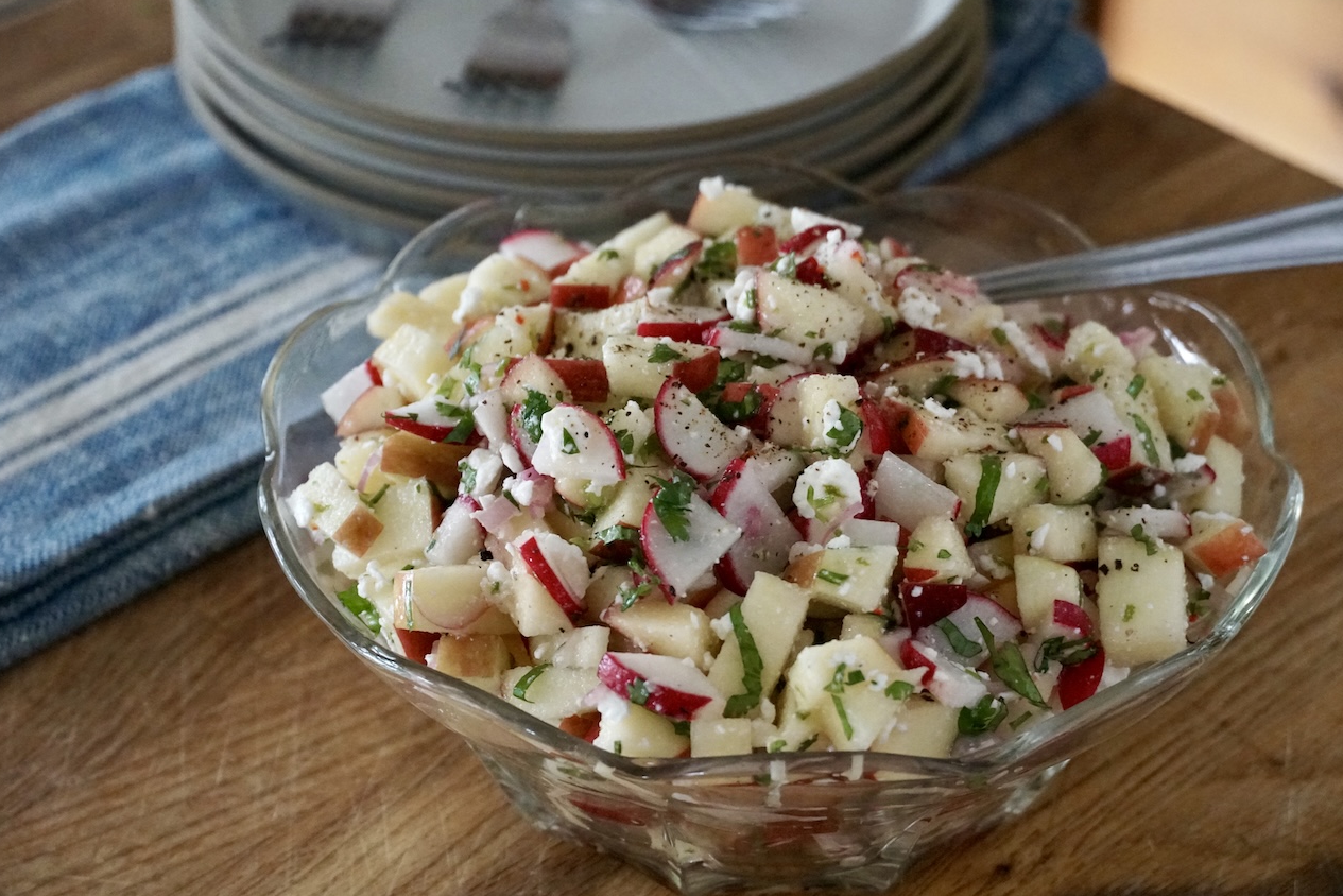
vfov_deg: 15.3
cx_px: 674
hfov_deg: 22.7
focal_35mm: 90
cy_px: 450
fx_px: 3340
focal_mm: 59
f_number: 5.6
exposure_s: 1/80
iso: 6400
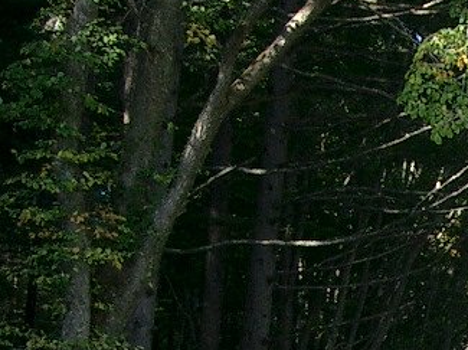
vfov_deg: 10.5
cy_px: 468
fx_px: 1864
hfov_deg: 13.9
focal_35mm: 138
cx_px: 541
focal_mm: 5.8
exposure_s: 1/160
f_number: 2.6
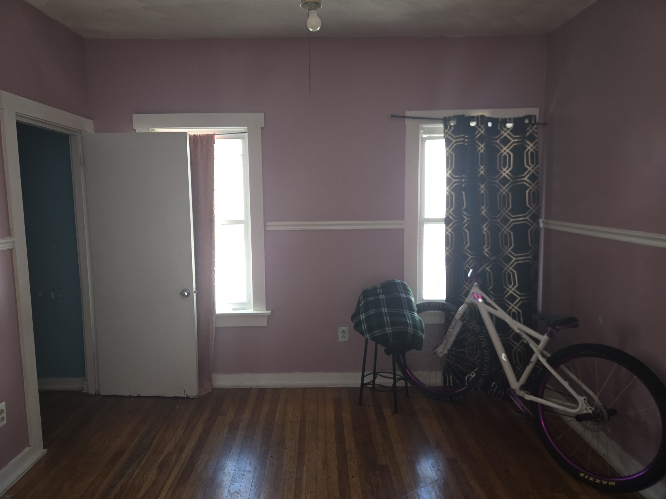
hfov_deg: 73.9
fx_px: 443
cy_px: 250
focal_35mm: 23
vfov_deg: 58.9
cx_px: 333
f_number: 1.8
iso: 50
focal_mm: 5.4
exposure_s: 1/60
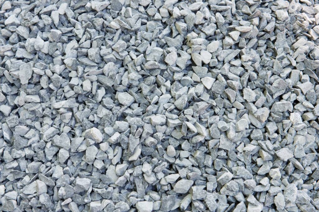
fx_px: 549
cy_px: 106
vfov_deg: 21.9
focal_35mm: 62
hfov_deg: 32.4
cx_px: 160
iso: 100
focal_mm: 62
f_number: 10
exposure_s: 1/10
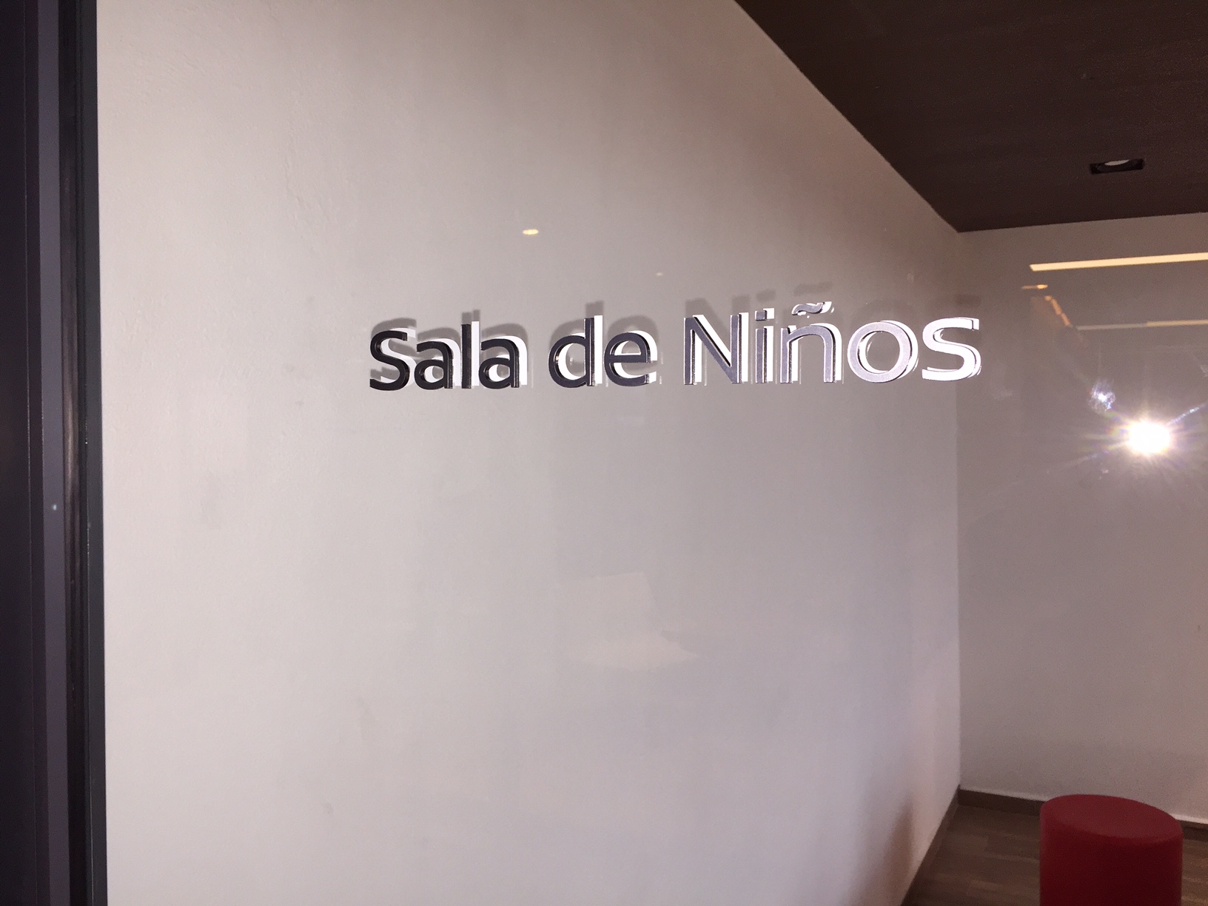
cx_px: 604
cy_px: 453
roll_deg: -0.4
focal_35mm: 29
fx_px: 1012
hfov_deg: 61.7
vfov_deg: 48.2
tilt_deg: -3.1
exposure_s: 1/30
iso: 80
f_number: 2.2
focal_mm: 4.15
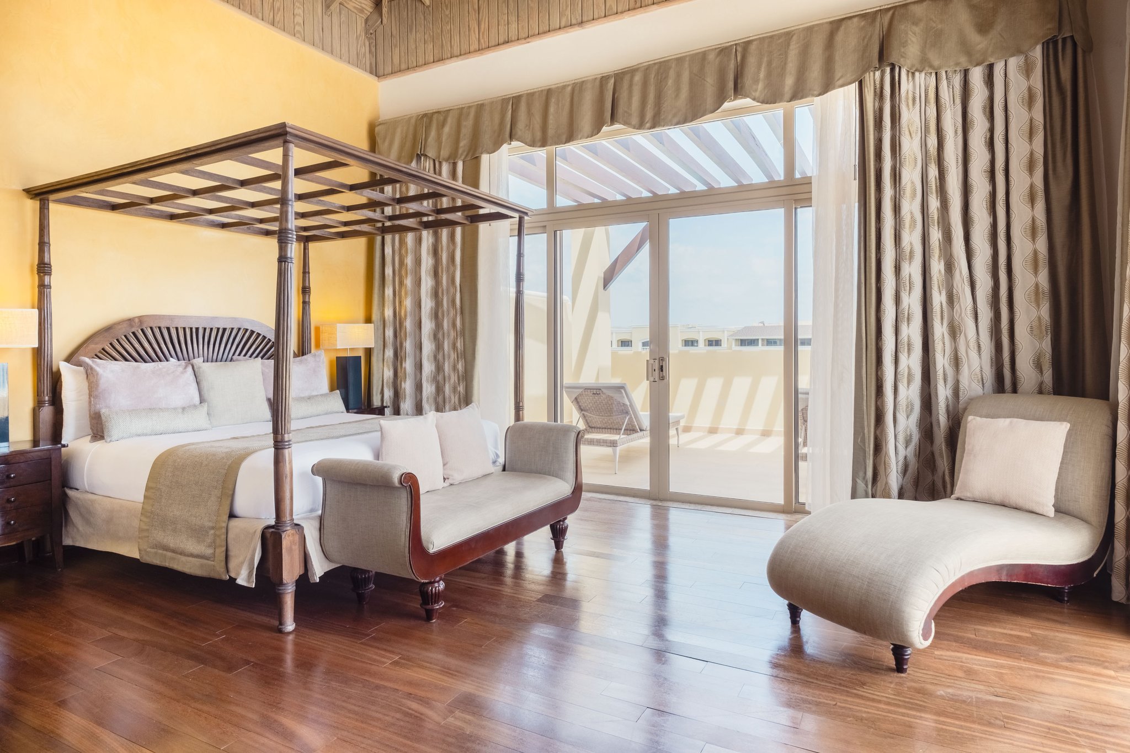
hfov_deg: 84.0
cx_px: 565
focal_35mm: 20
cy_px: 376
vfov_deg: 61.9
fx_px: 628
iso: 400
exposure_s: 1/320
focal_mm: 13.2
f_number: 9
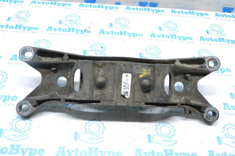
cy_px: 78
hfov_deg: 49.5
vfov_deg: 34.2
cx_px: 118
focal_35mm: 39
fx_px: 255
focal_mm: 26
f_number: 9
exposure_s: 1/160
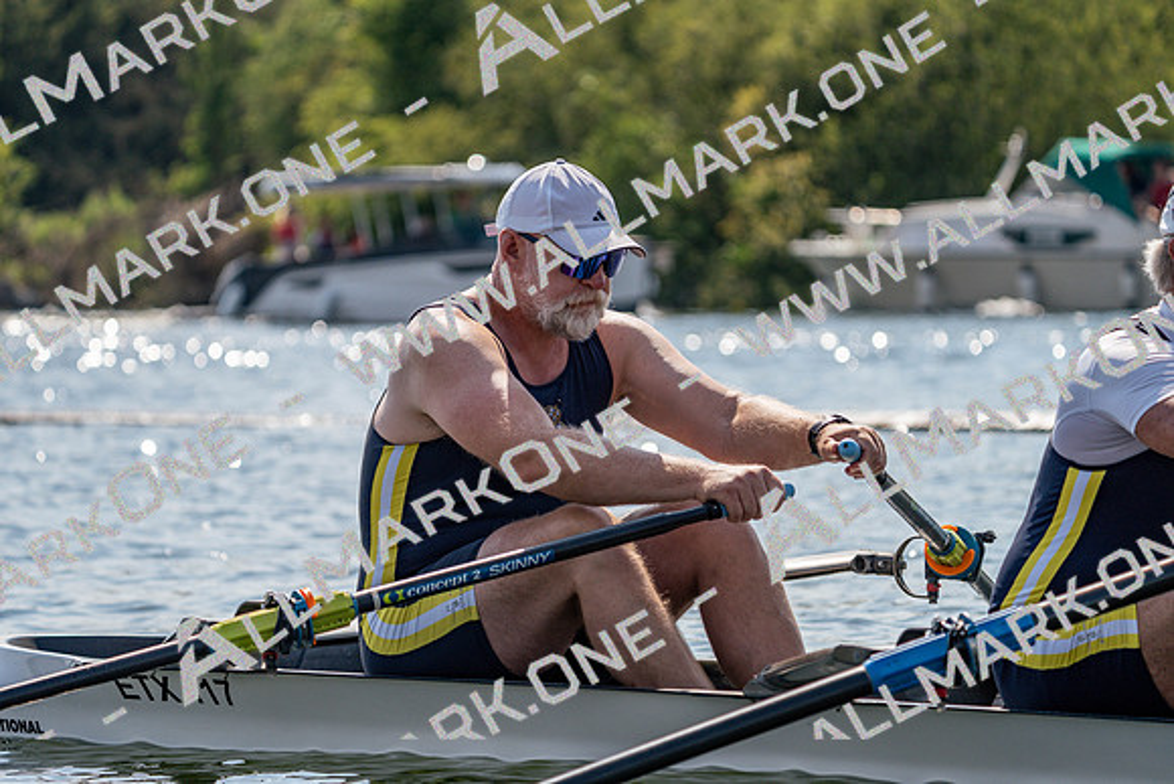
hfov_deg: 10.3
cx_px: 587
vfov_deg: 6.9
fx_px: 6523
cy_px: 392
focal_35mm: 200
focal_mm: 200
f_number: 5.6
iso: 200
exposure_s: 1/1600
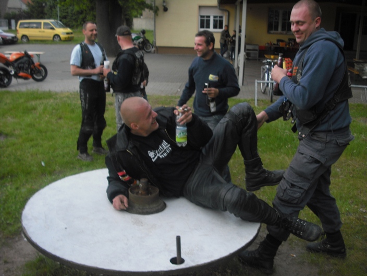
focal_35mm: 38
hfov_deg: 49.0
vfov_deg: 37.7
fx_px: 403
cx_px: 184
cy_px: 138
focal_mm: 6.2
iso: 100
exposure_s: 1/160
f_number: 2.8
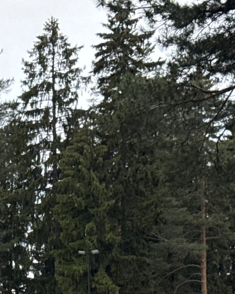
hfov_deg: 10.4
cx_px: -189
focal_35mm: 140
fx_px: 1217
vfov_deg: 13.6
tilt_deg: +3.5
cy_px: 294
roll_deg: +0.9
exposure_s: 1/69
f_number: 1.78
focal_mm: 6.76
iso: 100
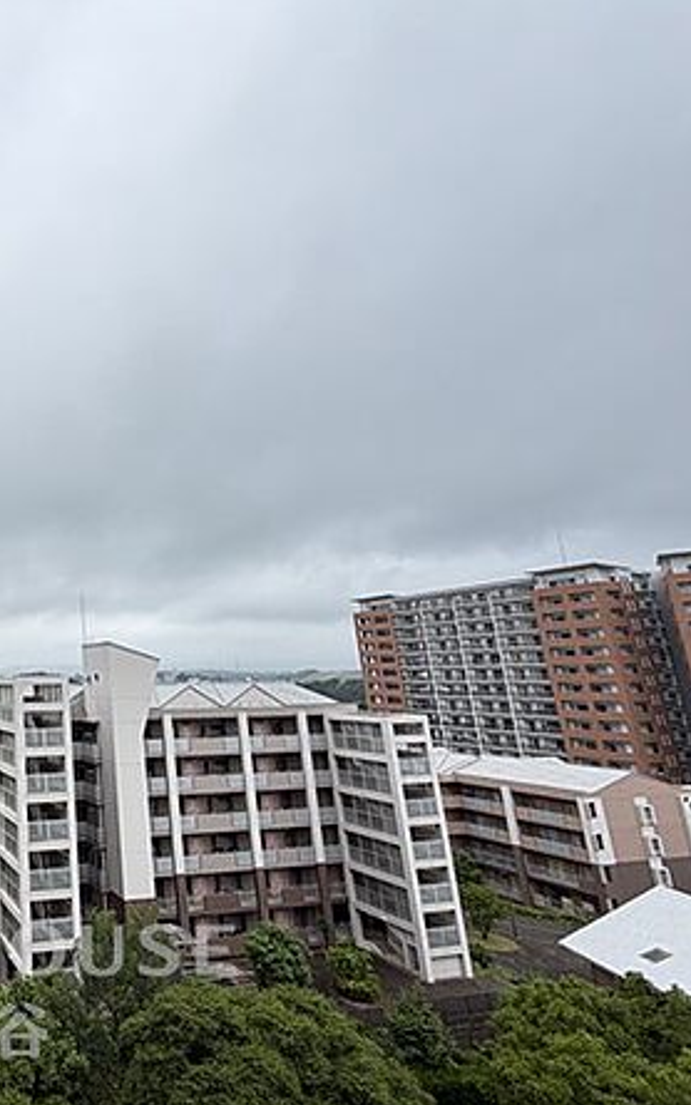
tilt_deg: +12.9
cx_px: -52
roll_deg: +1.0
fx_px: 603
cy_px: 551
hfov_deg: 46.0
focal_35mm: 20
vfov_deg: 85.1
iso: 40
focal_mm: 2.22
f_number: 2.2
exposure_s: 1/244
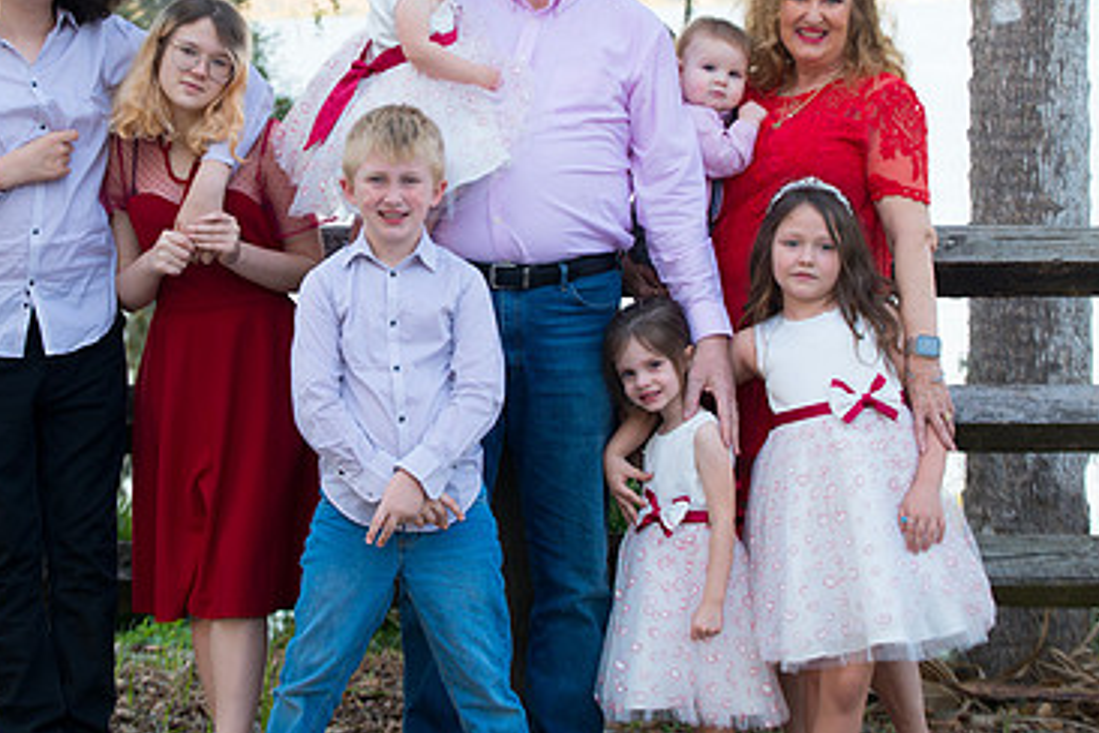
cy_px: 233
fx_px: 3388
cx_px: 372
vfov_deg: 12.3
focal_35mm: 111
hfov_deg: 18.4
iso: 200
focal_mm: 70
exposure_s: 1/125
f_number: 3.5
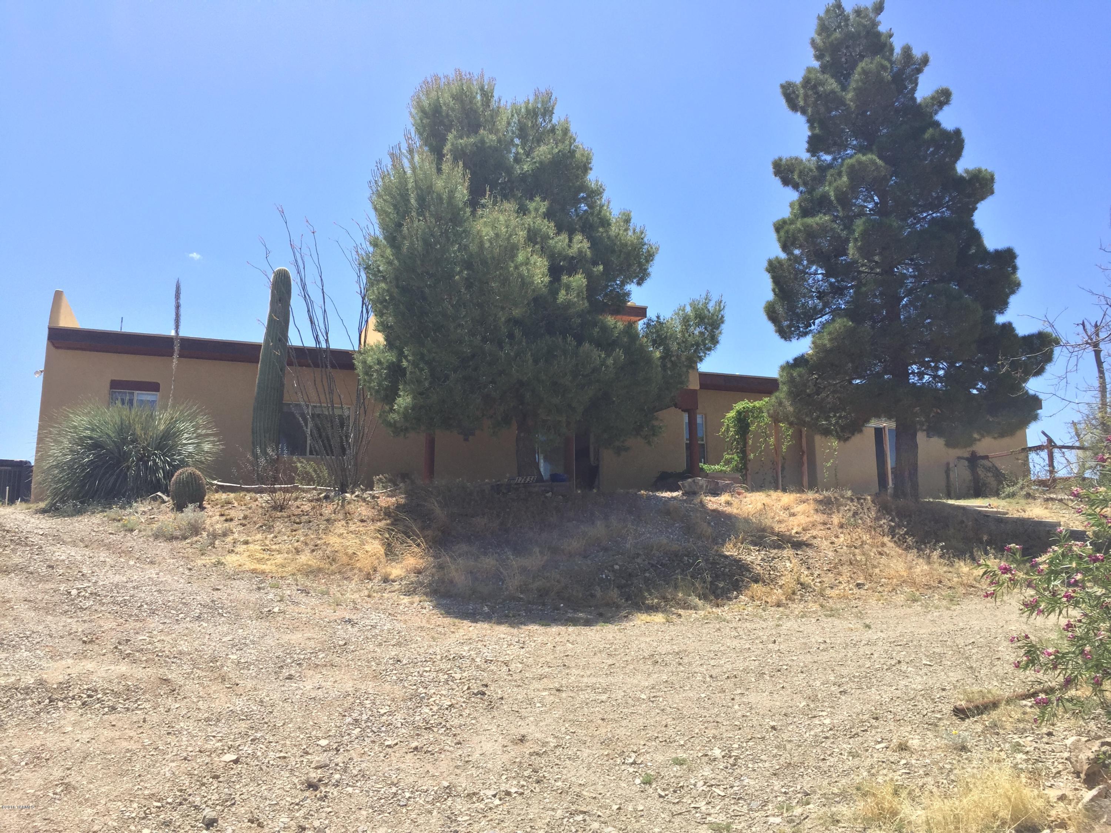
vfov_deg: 48.2
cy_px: 416
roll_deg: +0.9
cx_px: 556
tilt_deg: +10.7
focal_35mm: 29
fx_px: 931
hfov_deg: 61.7
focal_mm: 4.15
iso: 32
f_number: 2.2
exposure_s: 1/1522
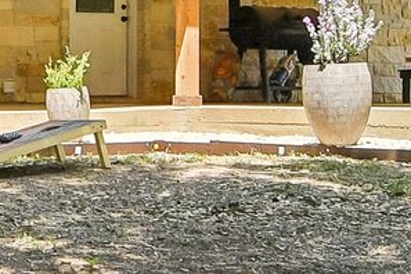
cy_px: -240
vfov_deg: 10.3
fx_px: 1416
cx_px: -206
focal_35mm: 124
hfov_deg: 15.3
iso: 400
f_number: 8
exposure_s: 1/640
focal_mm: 12
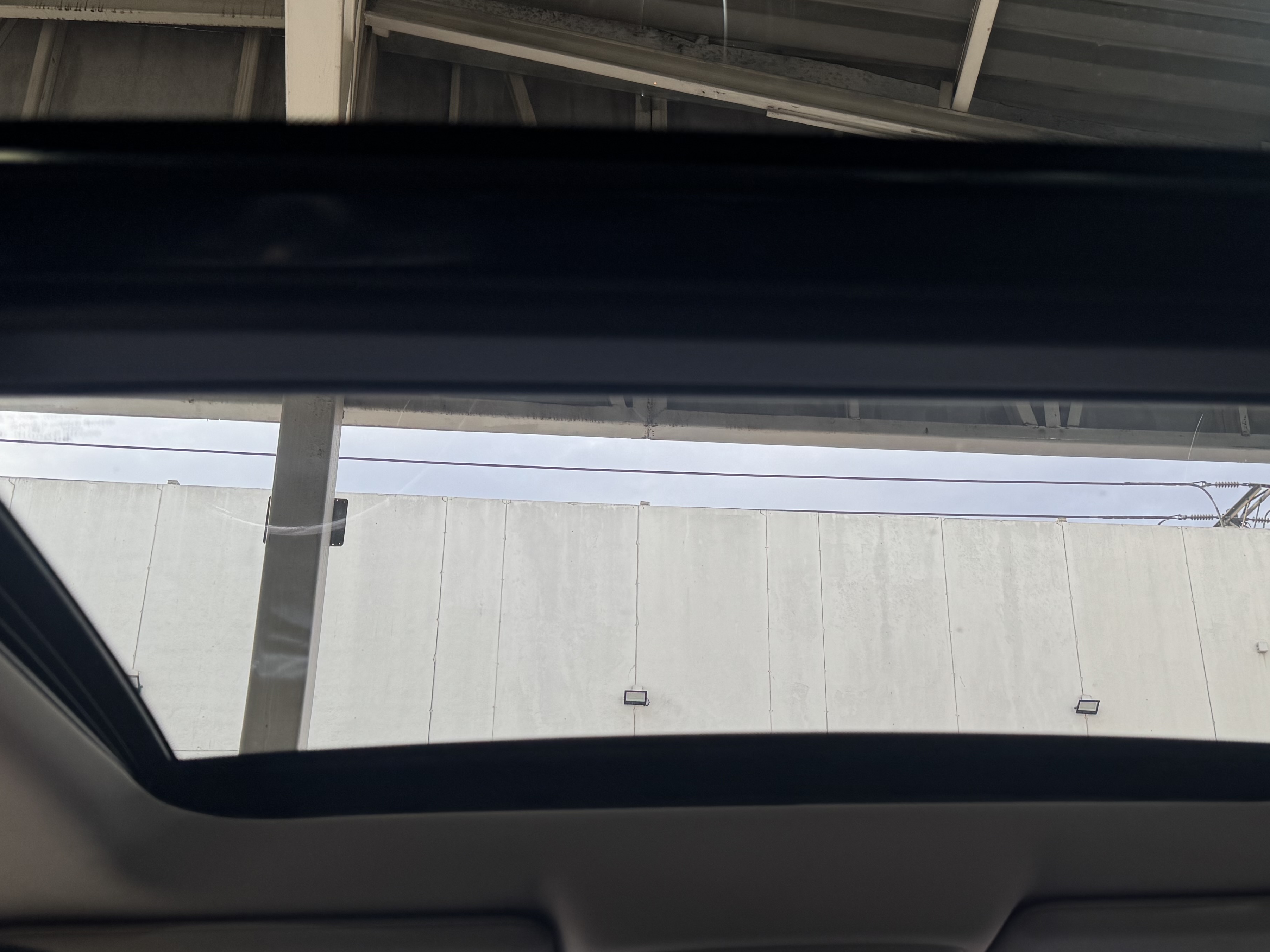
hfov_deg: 48.7
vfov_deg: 37.6
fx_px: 1394
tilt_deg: +22.4
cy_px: 559
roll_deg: +2.1
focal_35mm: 38
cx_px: 768
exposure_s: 1/121
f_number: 1.78
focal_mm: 6.76
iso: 80
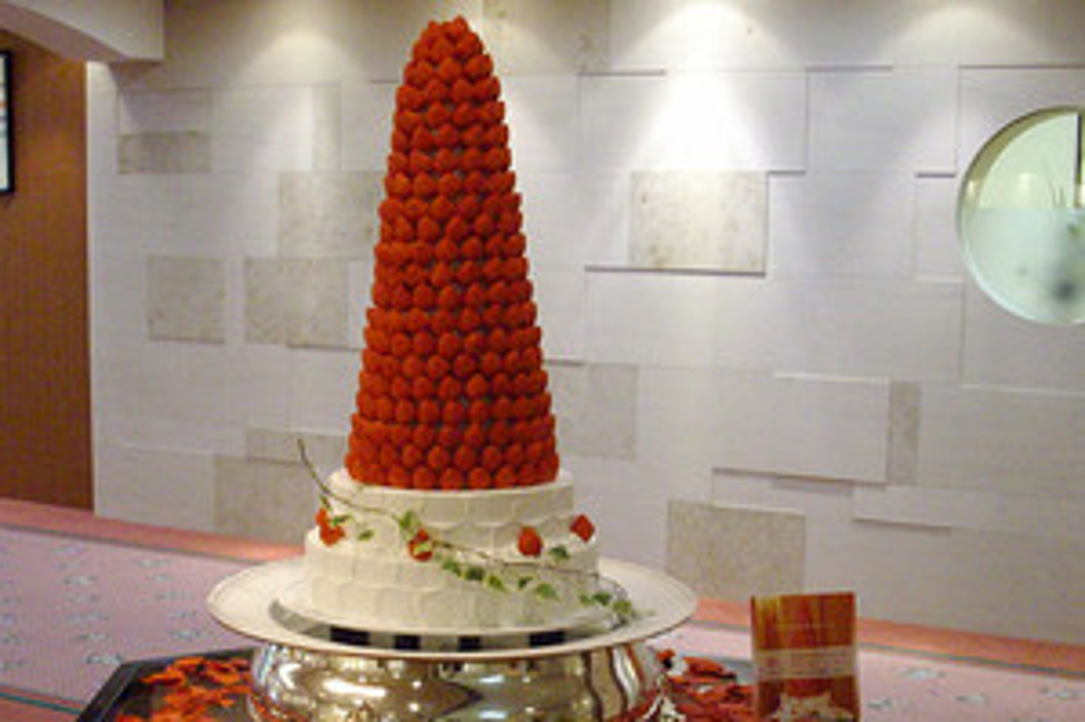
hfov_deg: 34.5
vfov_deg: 23.3
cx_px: 490
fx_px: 1747
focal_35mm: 58
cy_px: 468
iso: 400
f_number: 2.8
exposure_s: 1/40
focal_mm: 6.2
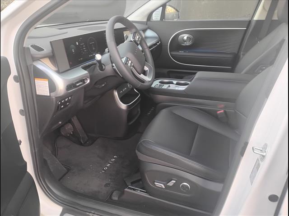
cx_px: 144
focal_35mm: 28
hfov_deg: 63.4
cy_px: 108
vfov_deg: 49.7
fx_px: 234
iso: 916
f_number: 1.8
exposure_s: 1/30
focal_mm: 4.26
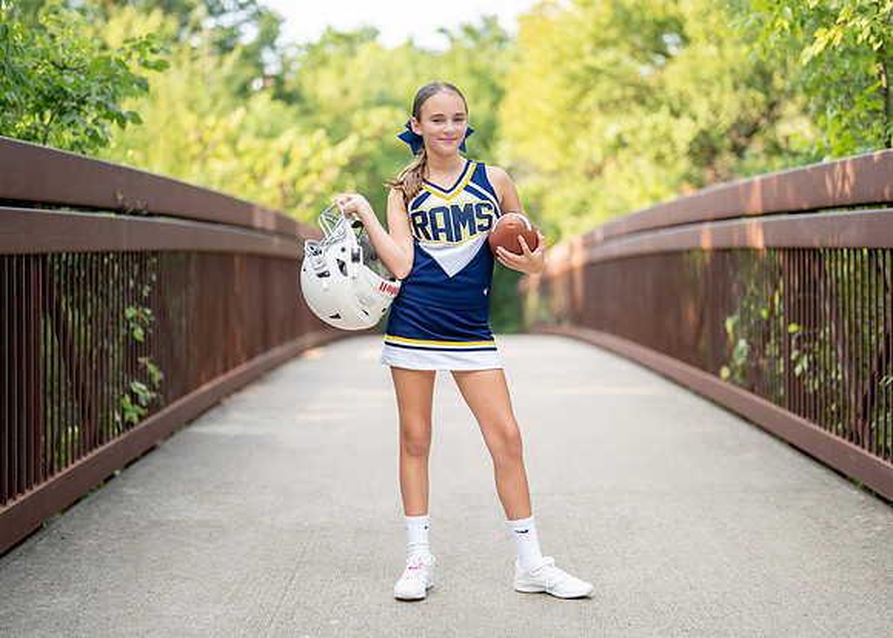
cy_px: 319
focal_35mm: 60
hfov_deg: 32.5
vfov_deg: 23.5
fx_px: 1530
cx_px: 453
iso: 100
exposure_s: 1/640
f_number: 1.2
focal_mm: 50
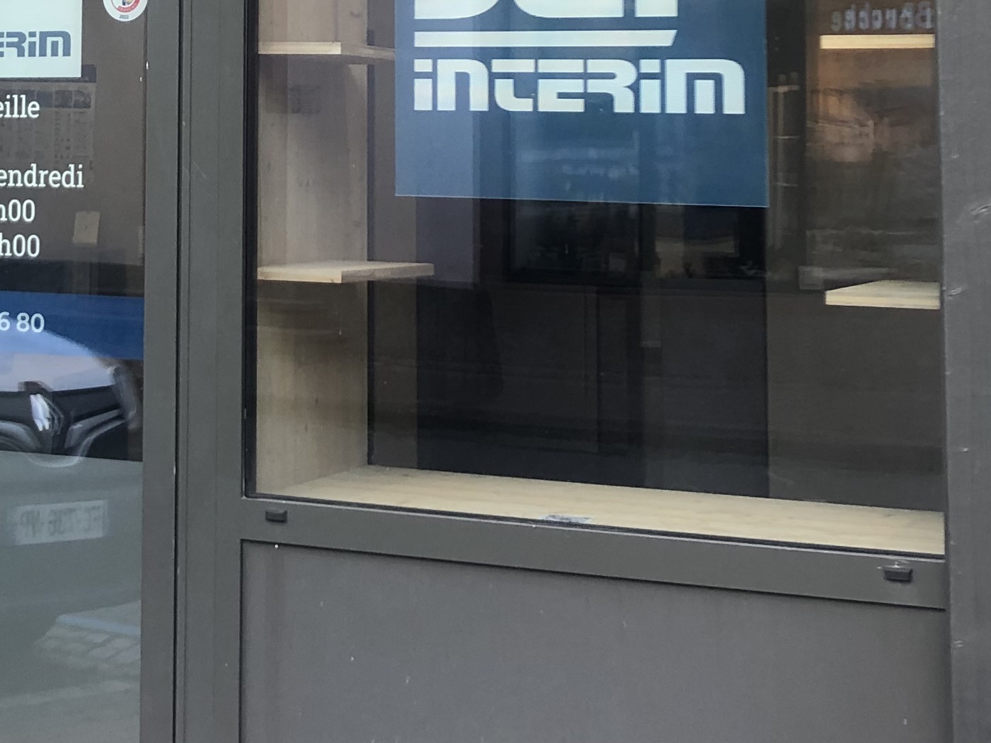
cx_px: 181
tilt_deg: +5.7
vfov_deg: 17.6
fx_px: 2318
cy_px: -50
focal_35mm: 81
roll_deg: +0.3
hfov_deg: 23.7
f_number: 1.8
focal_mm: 3.99
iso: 25
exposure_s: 1/50
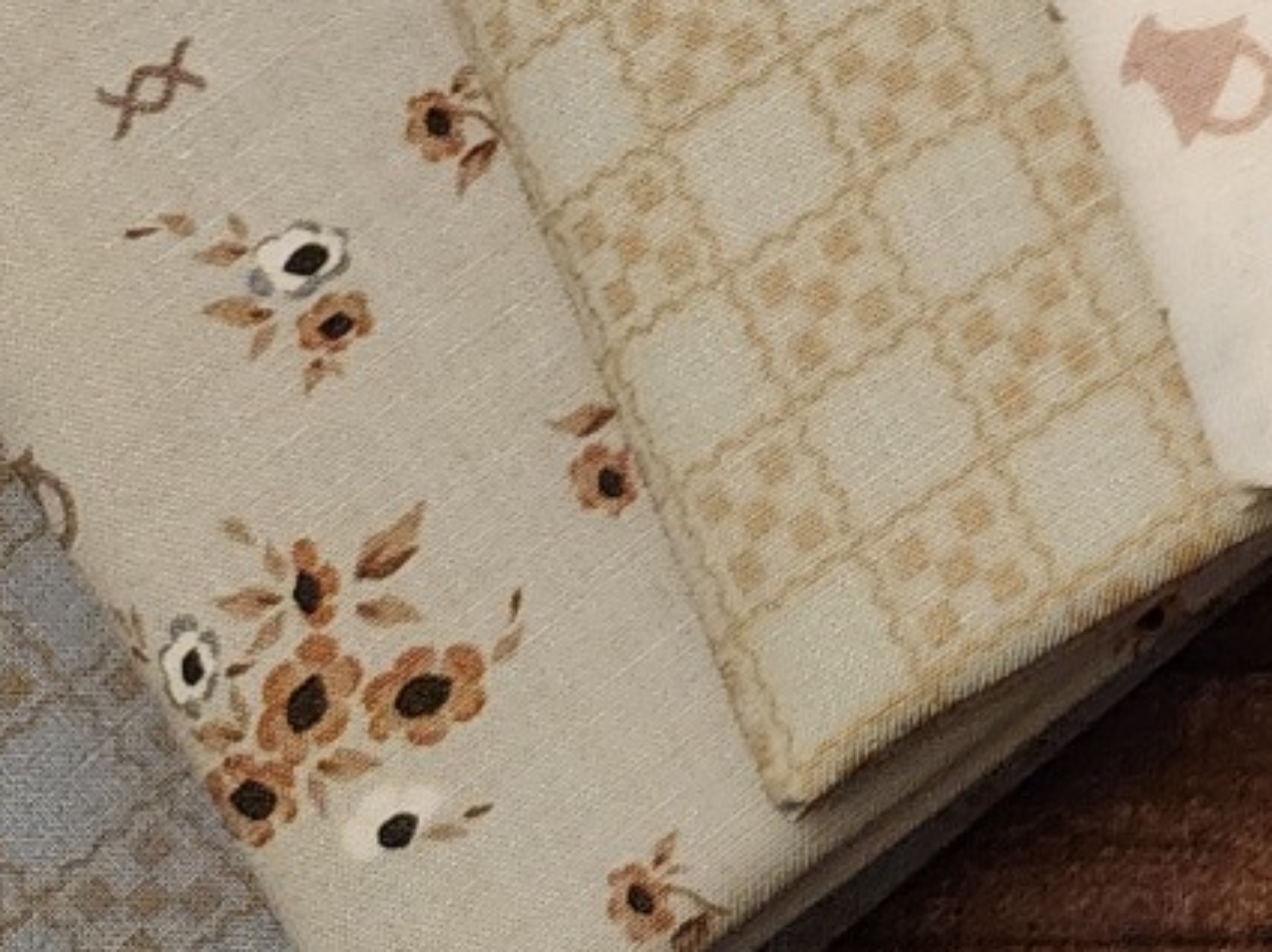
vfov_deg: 10.2
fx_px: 4773
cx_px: 2879
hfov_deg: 12.5
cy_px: -1129
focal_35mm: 130
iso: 640
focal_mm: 6.4
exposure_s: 1/120
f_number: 1.8
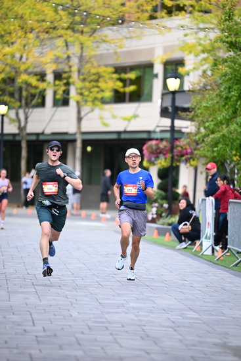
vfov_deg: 11.7
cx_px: 120
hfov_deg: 7.9
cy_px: 180
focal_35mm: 175
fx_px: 1756
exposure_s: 1/1600
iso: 1000
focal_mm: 175
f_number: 2.8
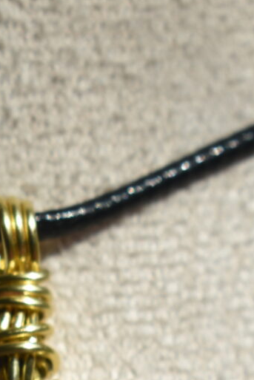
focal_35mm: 269
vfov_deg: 7.4
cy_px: 677
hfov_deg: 5.1
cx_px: 17
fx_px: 2845
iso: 100
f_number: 8
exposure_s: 1/500
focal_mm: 36
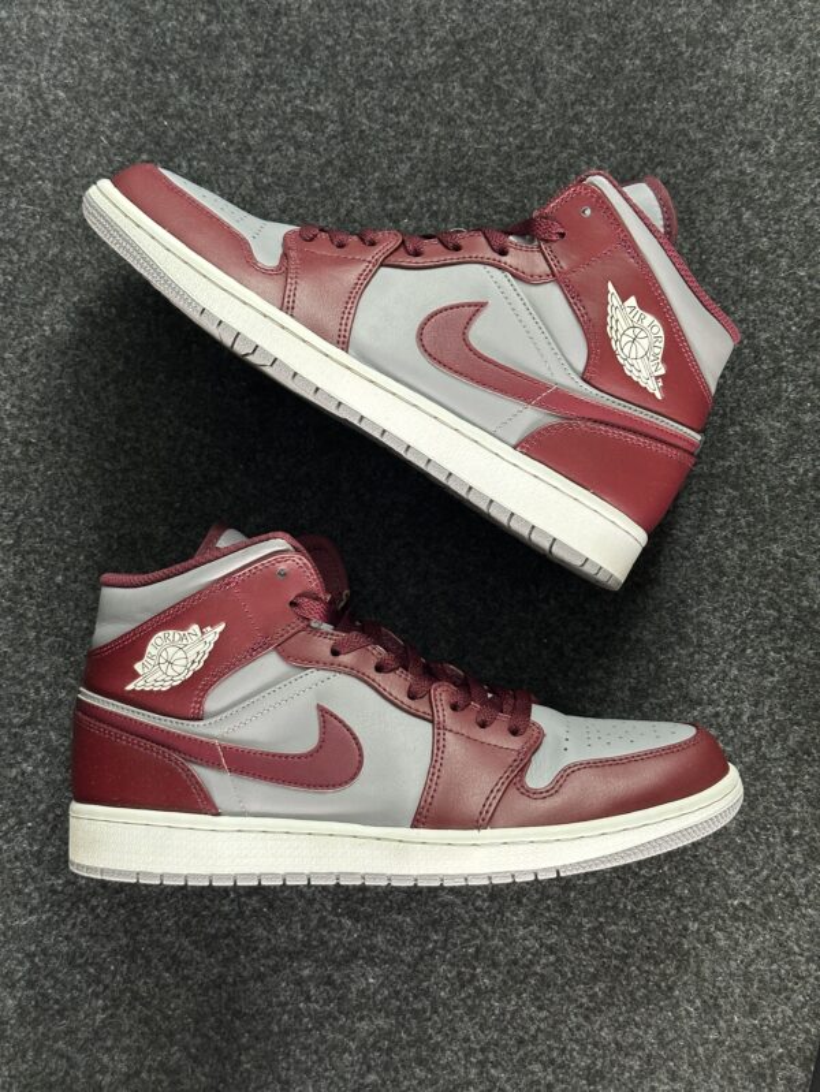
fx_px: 1515
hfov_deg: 30.3
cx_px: 410
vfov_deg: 39.6
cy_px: 546
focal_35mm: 48
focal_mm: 6.86
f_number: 1.78
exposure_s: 1/34
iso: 250
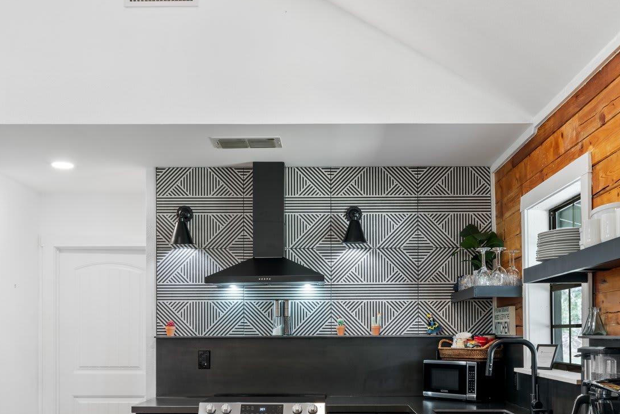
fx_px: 740
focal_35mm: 43
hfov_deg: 45.4
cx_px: 332
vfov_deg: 30.5
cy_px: 326
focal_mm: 23
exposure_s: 6
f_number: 9
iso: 100
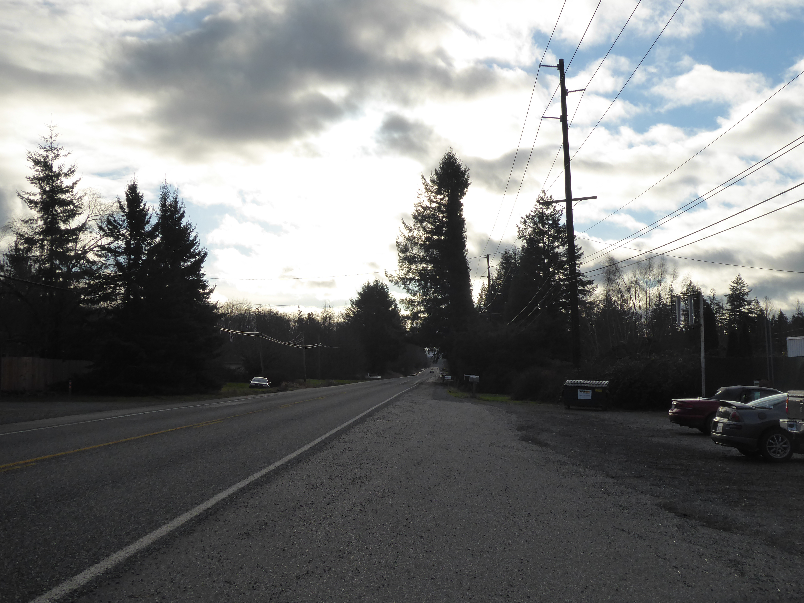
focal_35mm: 47
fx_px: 1092
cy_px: 297
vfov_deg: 30.9
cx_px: 408
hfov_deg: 40.4
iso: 125
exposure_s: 1/1300
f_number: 3.9
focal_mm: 7.8
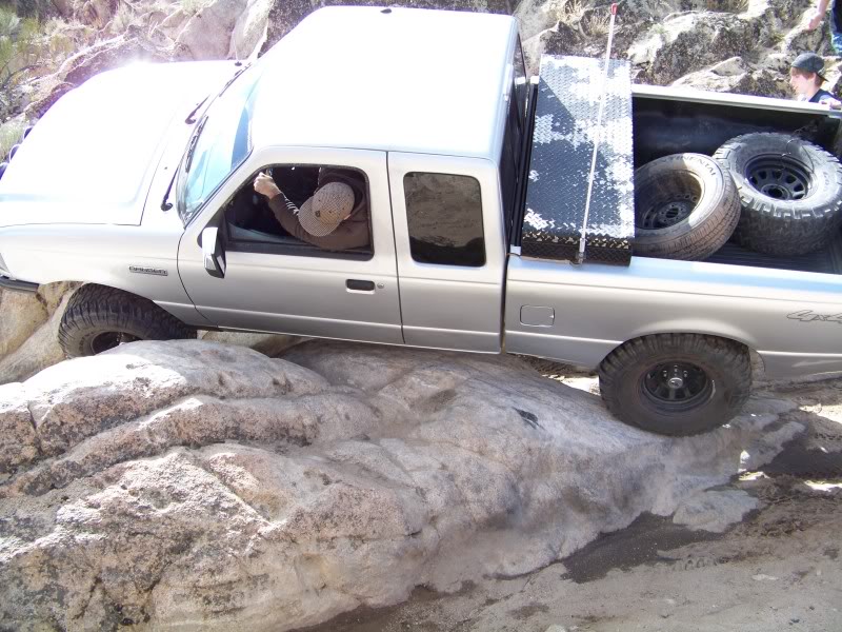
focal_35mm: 36
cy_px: 316
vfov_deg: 39.7
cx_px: 421
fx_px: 876
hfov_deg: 51.4
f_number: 2.8
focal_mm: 5.85
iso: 64
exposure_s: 1/320
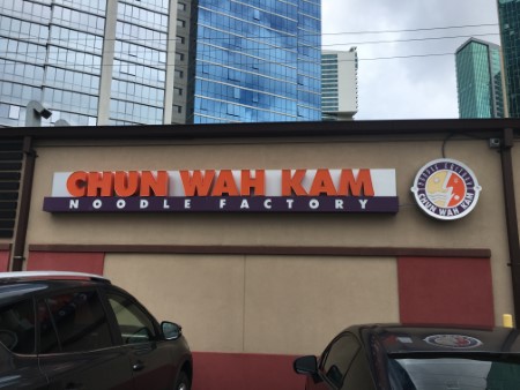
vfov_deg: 48.3
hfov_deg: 61.6
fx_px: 436
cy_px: 195
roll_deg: -1.8
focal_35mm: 29
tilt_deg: +8.3
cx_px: 260
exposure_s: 1/1603
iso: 25
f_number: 2.2
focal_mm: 4.15
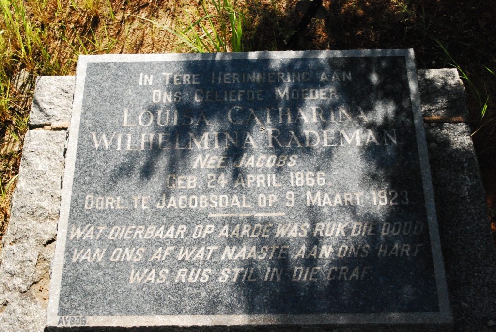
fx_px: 662
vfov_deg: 28.1
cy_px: 166
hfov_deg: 41.1
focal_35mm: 48
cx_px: 248
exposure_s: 1/4000
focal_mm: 32
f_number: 5
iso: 1600
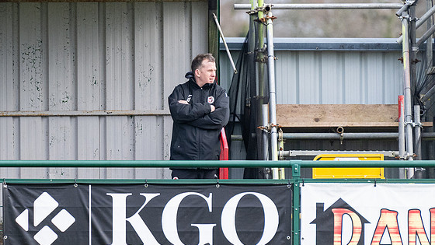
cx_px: 182
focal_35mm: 717
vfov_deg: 1.7
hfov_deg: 3.0
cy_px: 150
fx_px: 8270
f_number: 4
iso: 800
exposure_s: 1/1250
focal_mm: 280
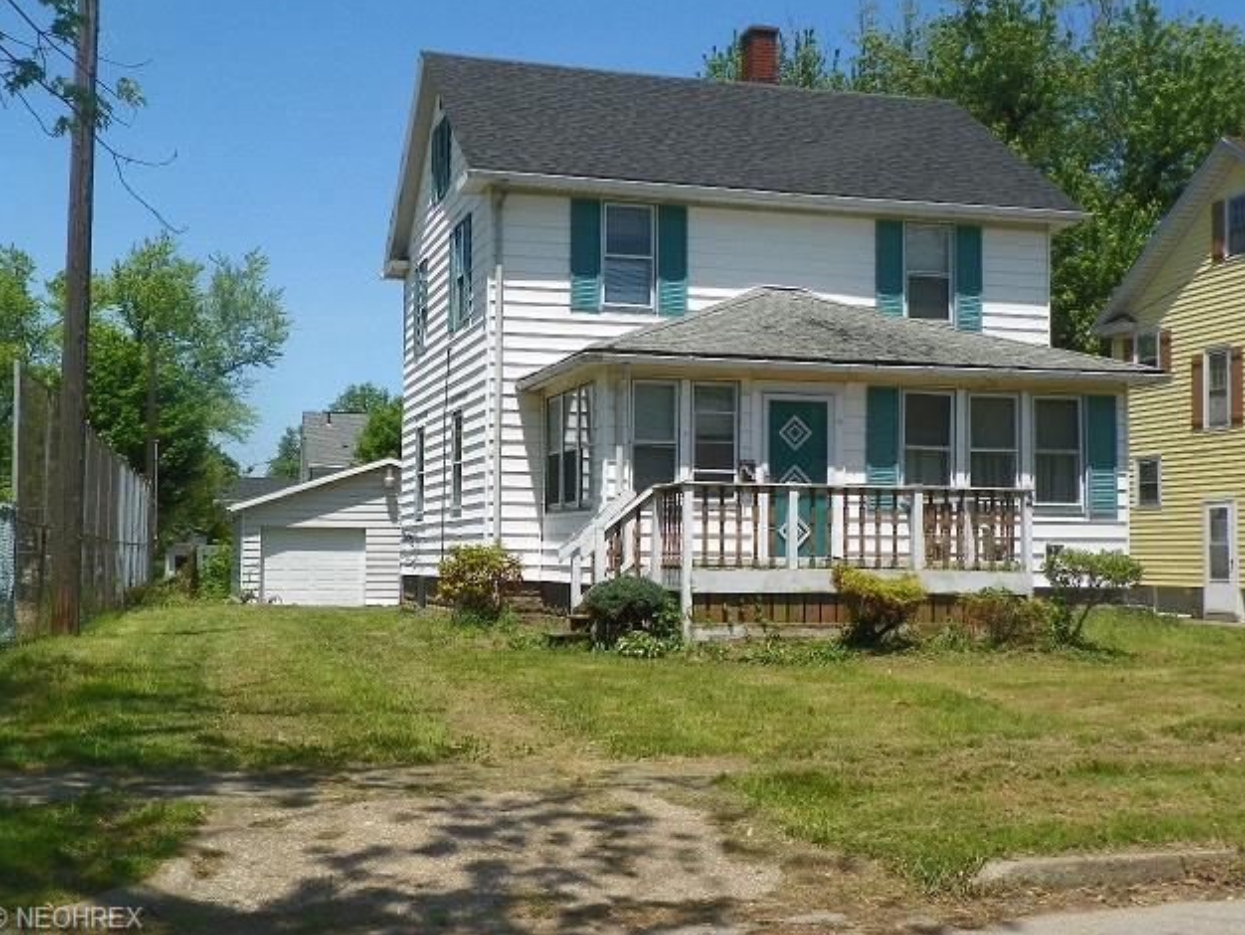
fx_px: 1691
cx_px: 621
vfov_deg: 30.9
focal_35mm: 47
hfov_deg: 40.4
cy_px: 460
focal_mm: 8.2
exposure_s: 1/320
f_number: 5.6
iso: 64
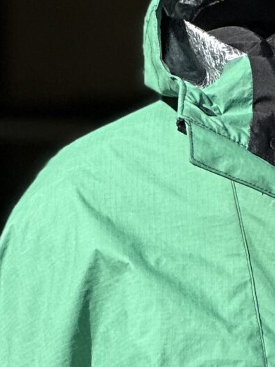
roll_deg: -0.5
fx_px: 4002
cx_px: 415
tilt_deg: -7.7
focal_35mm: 378
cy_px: 842
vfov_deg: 5.1
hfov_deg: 3.9
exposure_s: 1/853
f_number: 2.8
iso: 32
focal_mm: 9
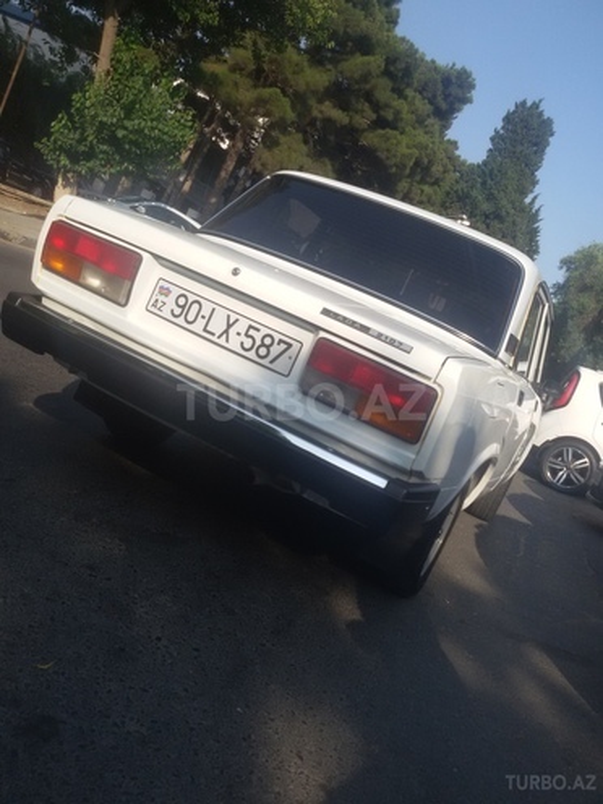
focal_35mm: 31
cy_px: 402
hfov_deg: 45.4
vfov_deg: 58.4
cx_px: 302
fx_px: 720
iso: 40
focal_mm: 2.93
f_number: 2.4
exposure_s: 1/762
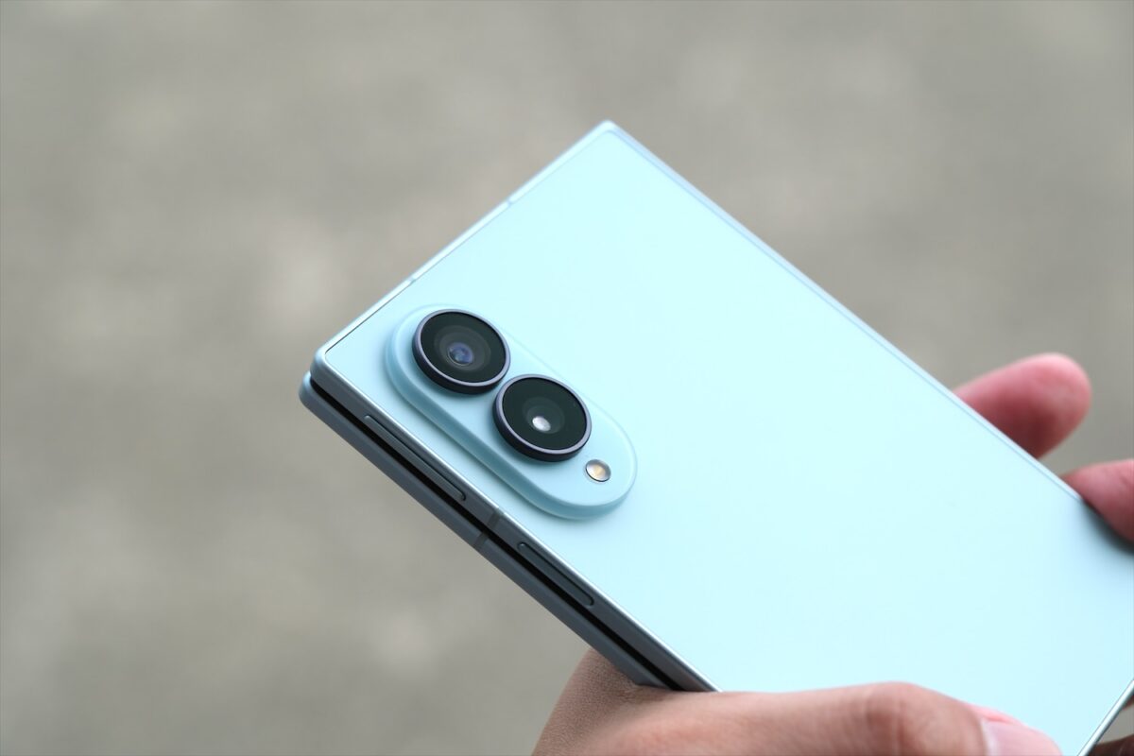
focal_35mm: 83
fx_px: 2614
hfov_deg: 24.5
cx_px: 567
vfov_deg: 16.5
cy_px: 378
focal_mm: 55
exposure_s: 1/480
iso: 160
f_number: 5
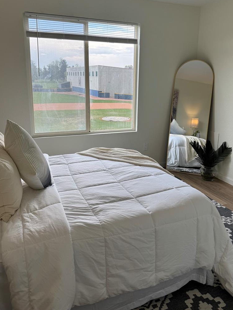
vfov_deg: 61.4
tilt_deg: -12.6
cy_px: 135
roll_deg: -0.7
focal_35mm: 29
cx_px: 120
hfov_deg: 48.2
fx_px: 260
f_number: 1.78
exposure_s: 1/293
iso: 80
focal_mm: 6.76
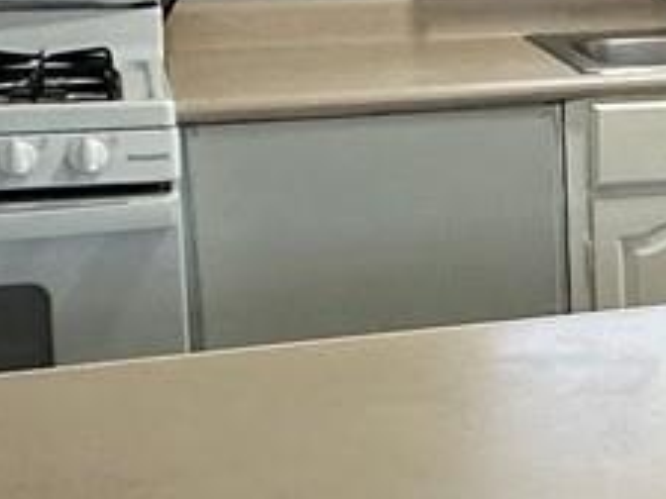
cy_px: 169
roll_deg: -1.1
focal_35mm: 100
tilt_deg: -11.0
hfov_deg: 17.7
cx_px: 984
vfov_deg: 14.8
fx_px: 1924
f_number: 2.2
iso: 200
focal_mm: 2.22
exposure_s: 1/120
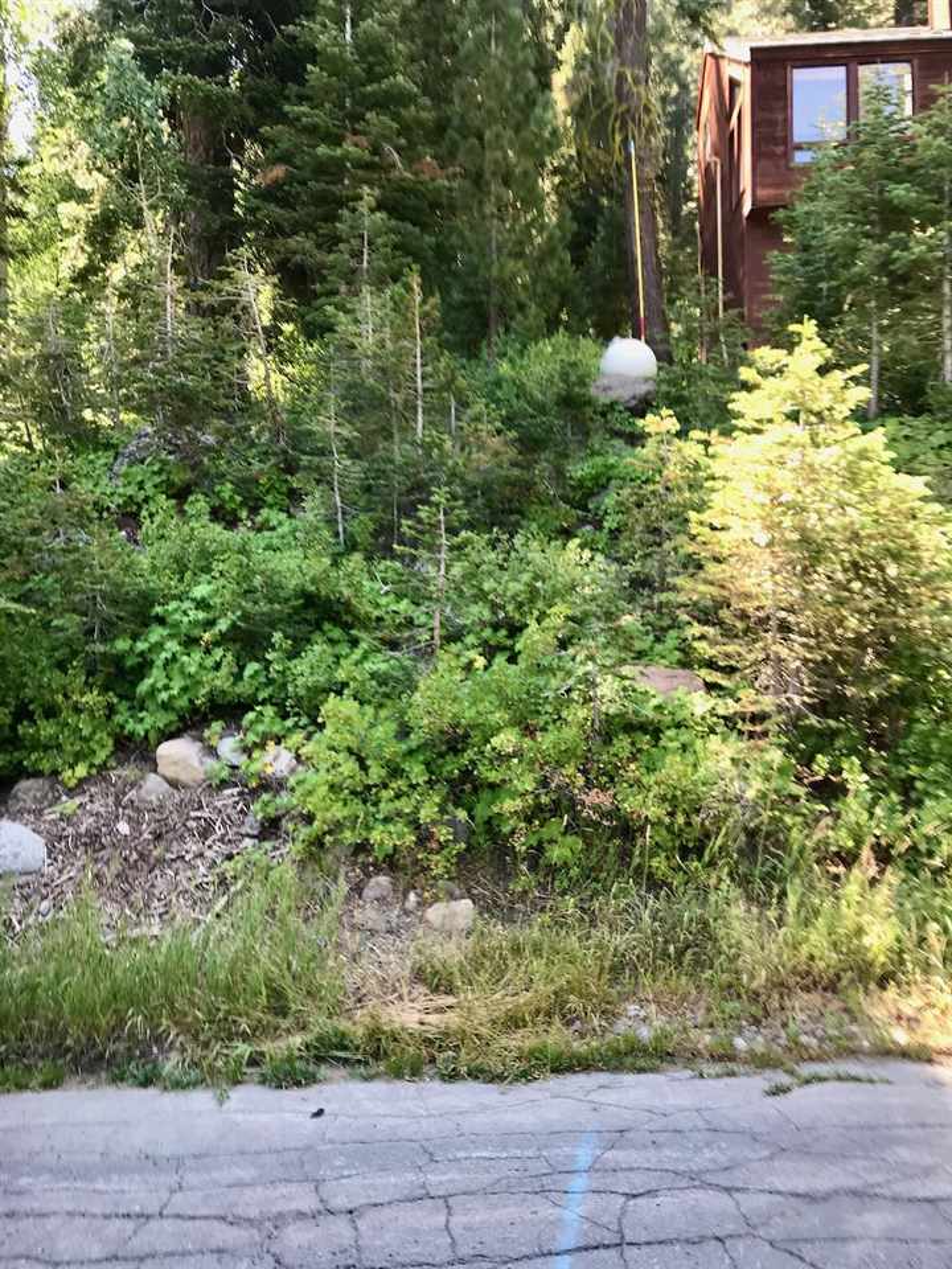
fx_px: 1027
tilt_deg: +1.2
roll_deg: +1.8
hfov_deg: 49.7
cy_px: 634
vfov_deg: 63.4
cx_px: 476
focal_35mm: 28
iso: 20
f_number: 1.8
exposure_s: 1/108
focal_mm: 3.99
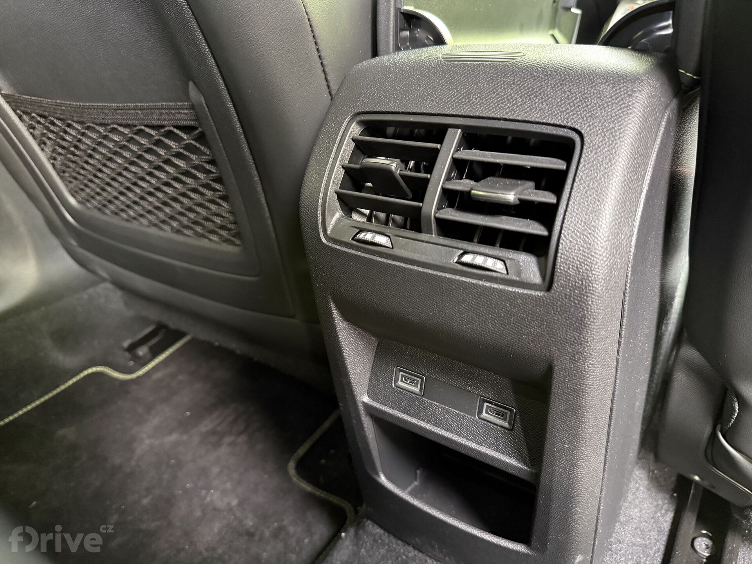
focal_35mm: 24
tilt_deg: -33.2
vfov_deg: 56.8
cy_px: 282
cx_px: 376
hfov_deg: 71.6
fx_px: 521
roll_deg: +3.4
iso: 1000
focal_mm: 6.76
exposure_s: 1/30
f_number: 1.78
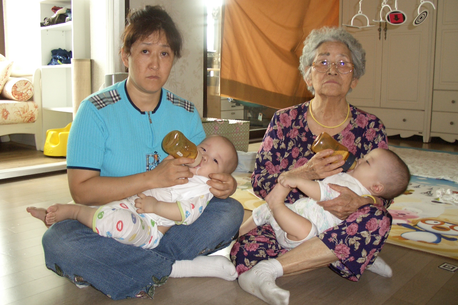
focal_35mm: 35
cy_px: 146
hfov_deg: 54.4
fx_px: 445
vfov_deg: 37.9
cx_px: 232
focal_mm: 7.1
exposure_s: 1/60
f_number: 2.8
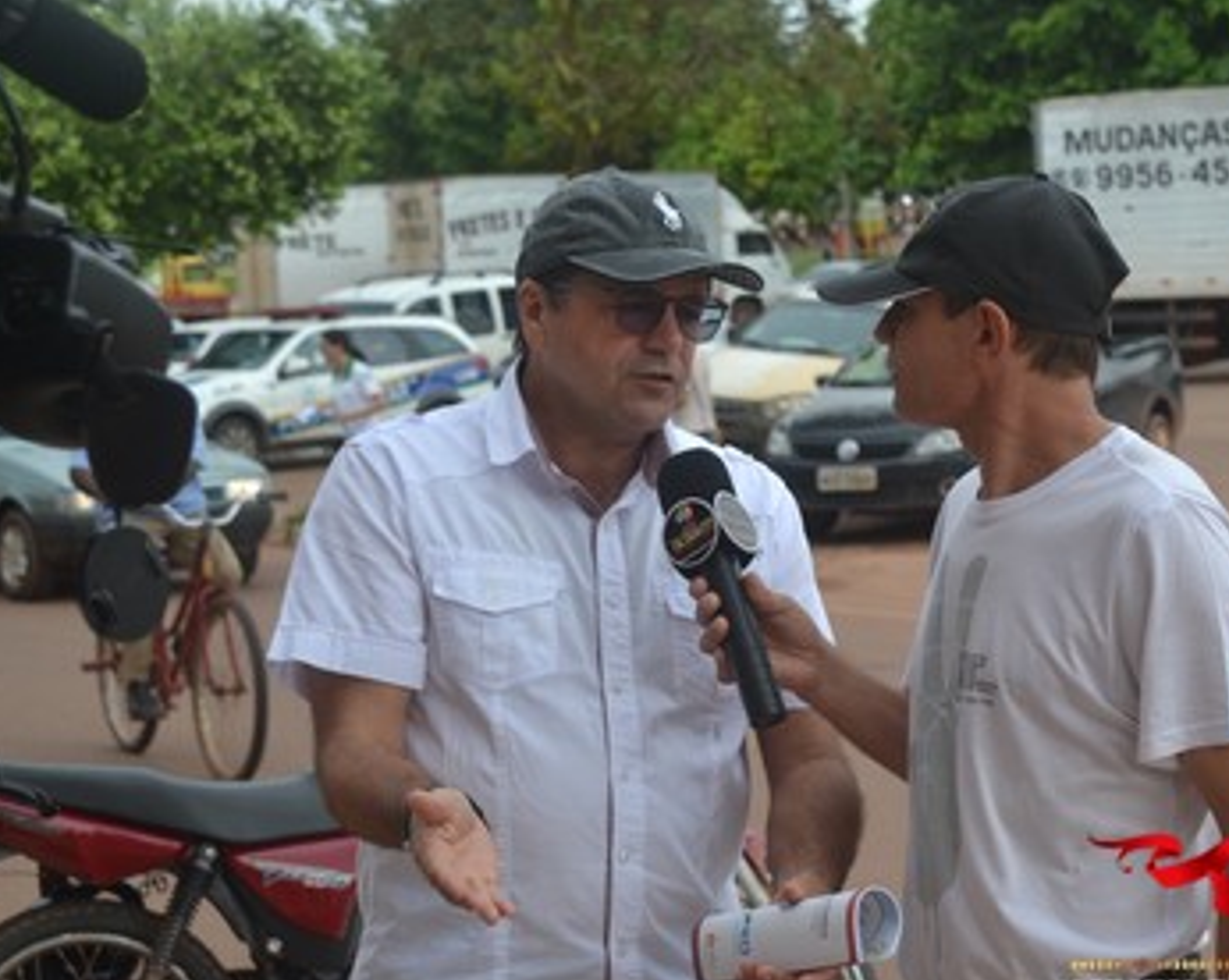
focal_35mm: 88
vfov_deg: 17.4
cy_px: 526
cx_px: 774
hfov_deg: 21.7
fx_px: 3197
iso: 100
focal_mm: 48
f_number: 7.1
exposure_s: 1/200
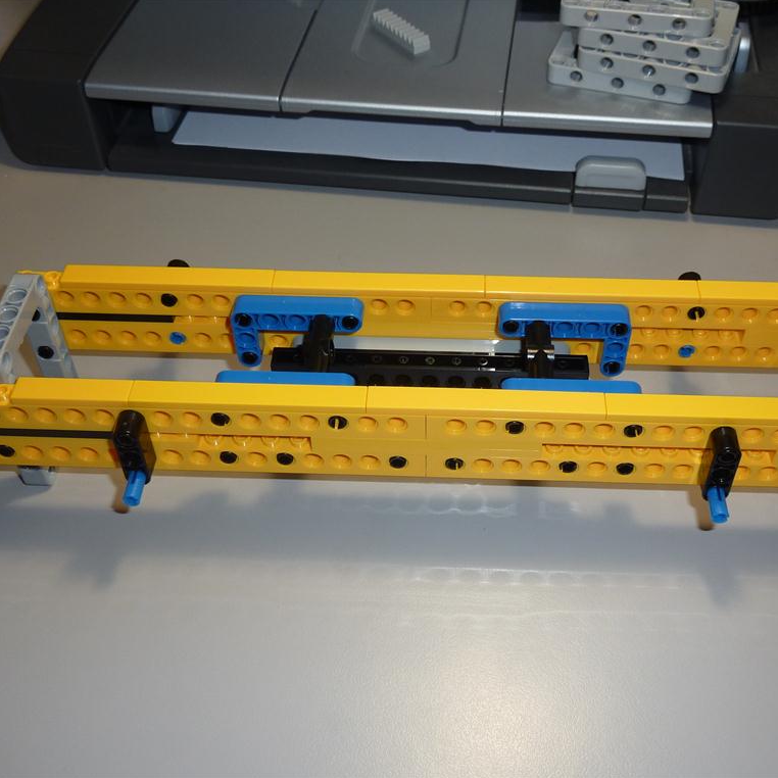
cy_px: 389
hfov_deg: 43.8
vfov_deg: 43.9
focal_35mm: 38
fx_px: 966
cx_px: 424
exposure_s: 1/30
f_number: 3.5
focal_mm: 5.3
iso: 100
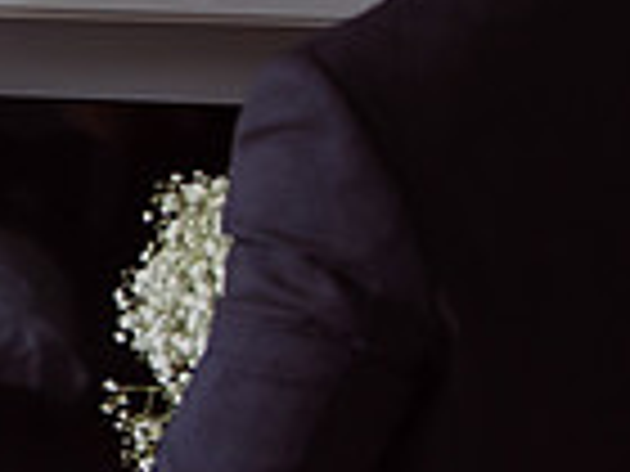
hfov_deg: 13.8
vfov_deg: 12.1
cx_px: -629
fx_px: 2202
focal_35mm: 121
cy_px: 10
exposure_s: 1/250
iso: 500
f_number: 2.8
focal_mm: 24
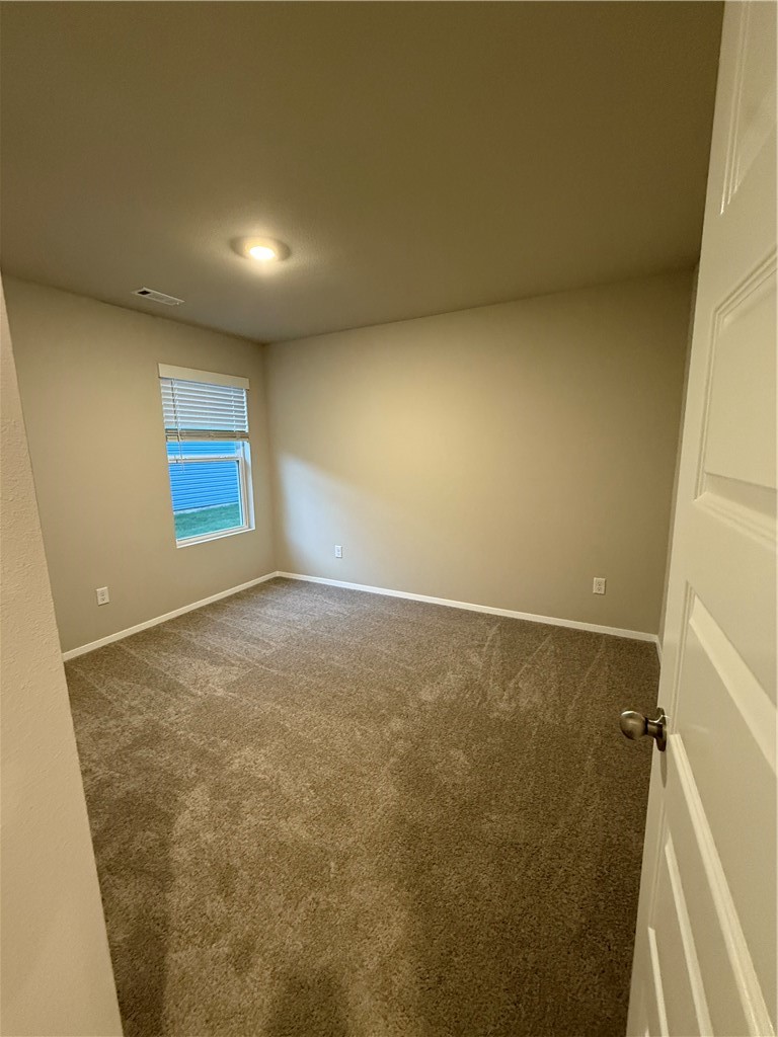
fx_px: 420
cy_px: 518
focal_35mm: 14
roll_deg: +0.7
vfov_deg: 102.1
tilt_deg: -9.5
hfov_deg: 85.7
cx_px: 389
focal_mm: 2.22
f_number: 2.2
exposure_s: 1/60
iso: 640
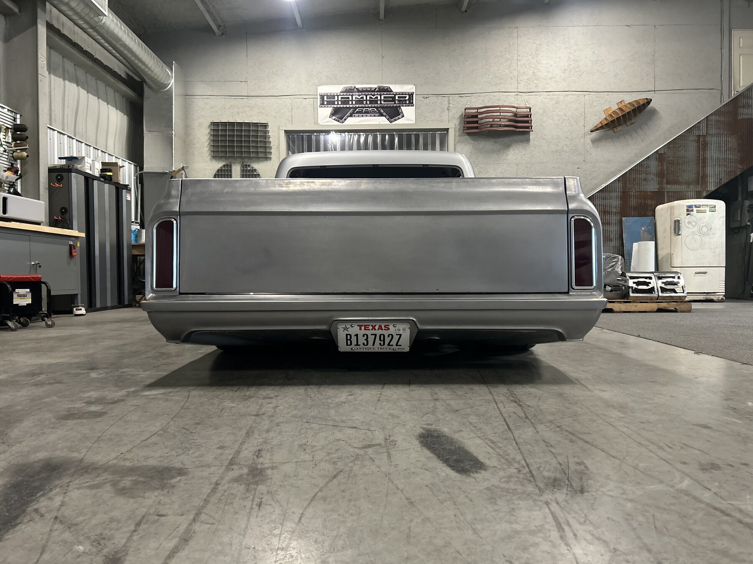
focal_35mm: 26
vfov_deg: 53.1
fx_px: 566
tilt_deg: -0.8
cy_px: 282
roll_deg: +0.8
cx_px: 376
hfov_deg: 67.3
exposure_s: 1/60
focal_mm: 5.7
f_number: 1.5
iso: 400
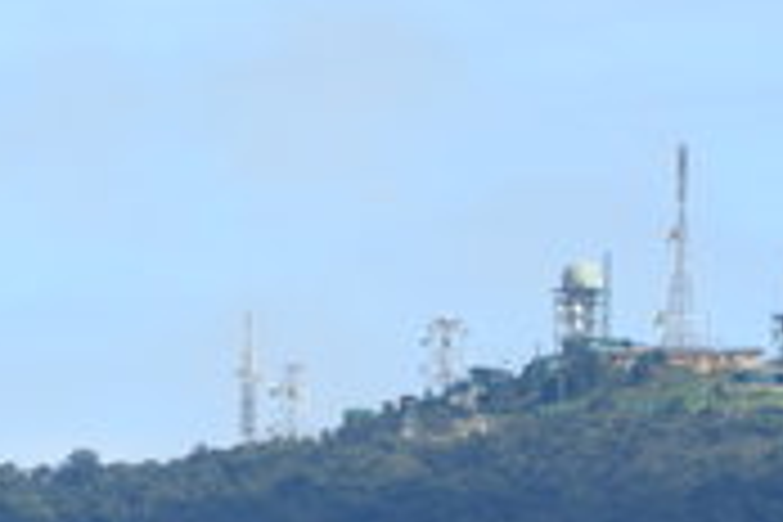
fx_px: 25989
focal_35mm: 1195
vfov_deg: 1.2
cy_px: 518
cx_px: 288
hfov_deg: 1.7
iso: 100
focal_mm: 89.6
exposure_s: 1/400
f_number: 5.6
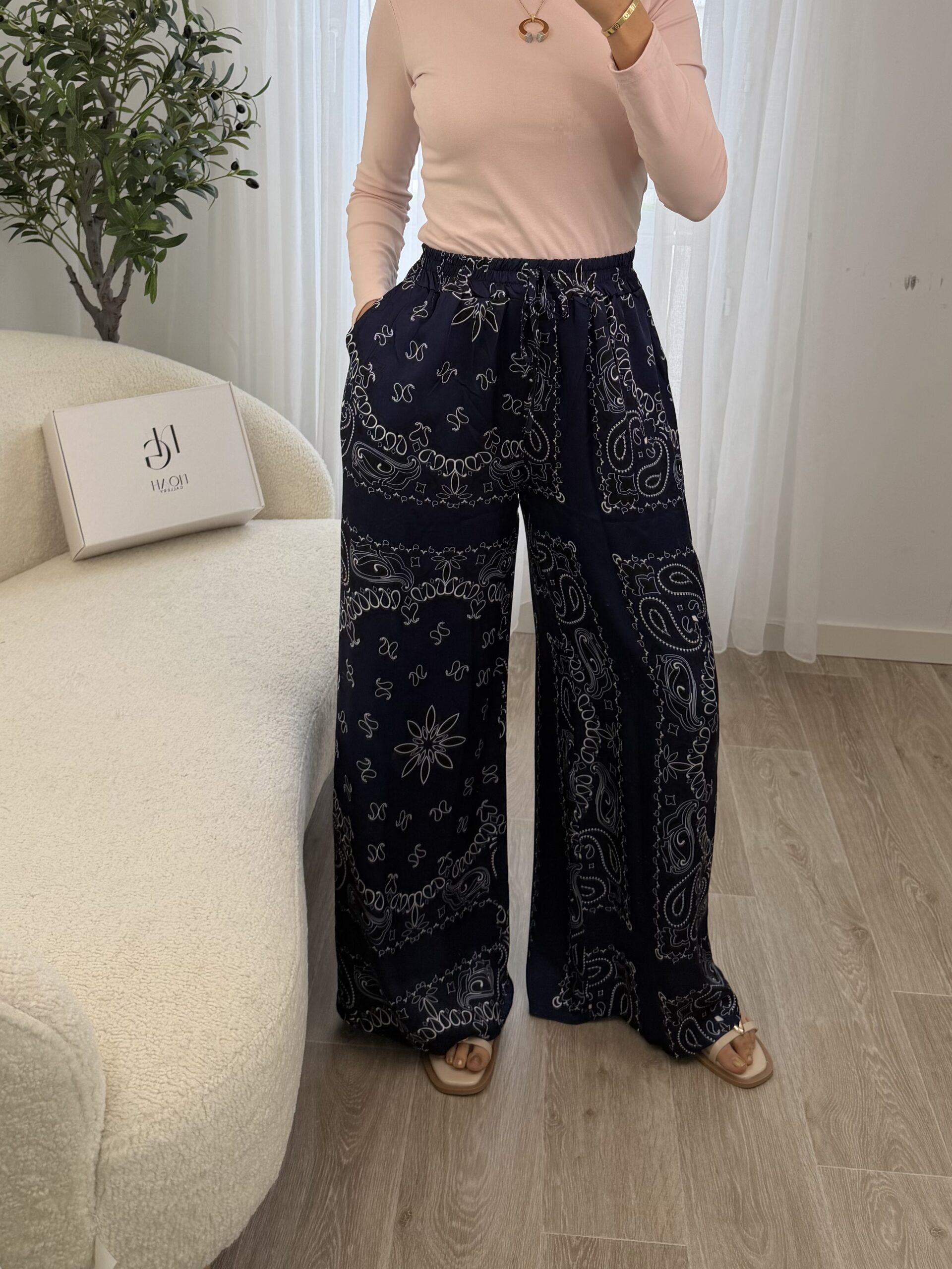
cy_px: 634
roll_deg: -1.6
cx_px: 476
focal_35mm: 24
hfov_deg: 56.8
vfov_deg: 71.6
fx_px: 880
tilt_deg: -28.6
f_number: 1.78
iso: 64
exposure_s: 1/121
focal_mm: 6.76
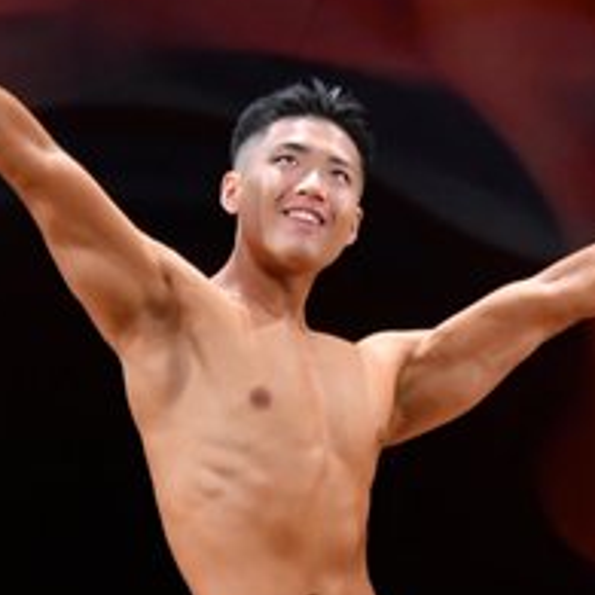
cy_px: 690
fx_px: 15791
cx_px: 188
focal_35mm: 812
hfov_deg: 2.2
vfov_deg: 2.2
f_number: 5.6
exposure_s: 1/400
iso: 3200
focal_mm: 160
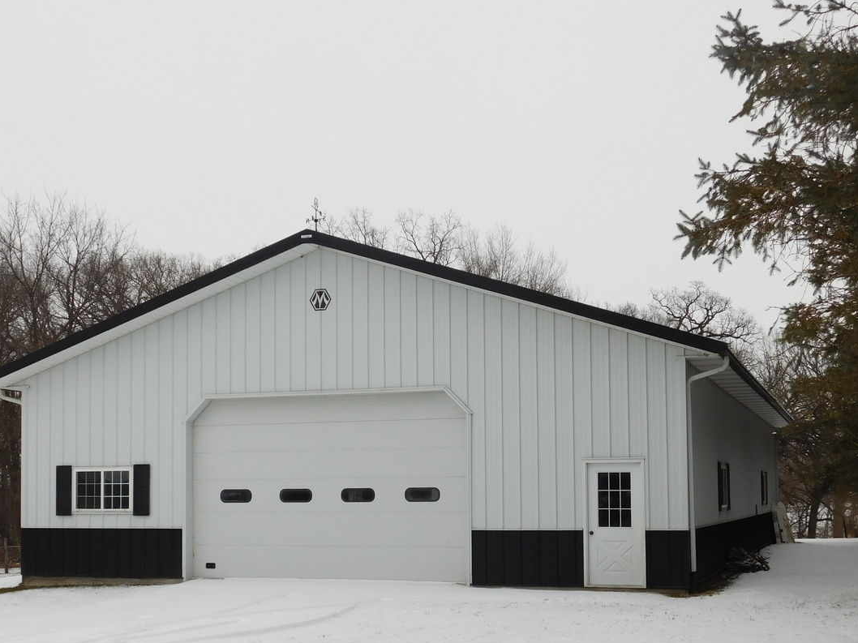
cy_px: 430
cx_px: 387
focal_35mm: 49
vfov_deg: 29.5
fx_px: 1214
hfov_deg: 38.9
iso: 125
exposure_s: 1/500
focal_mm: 6.3
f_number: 3.5
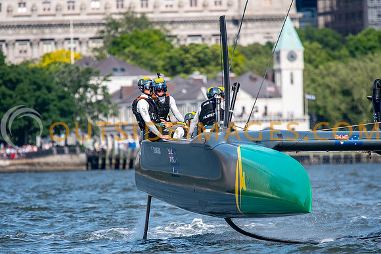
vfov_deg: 2.2
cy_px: 127
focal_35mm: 630
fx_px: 6669
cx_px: 190
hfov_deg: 3.3
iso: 500
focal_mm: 420
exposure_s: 1/2000
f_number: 5.6
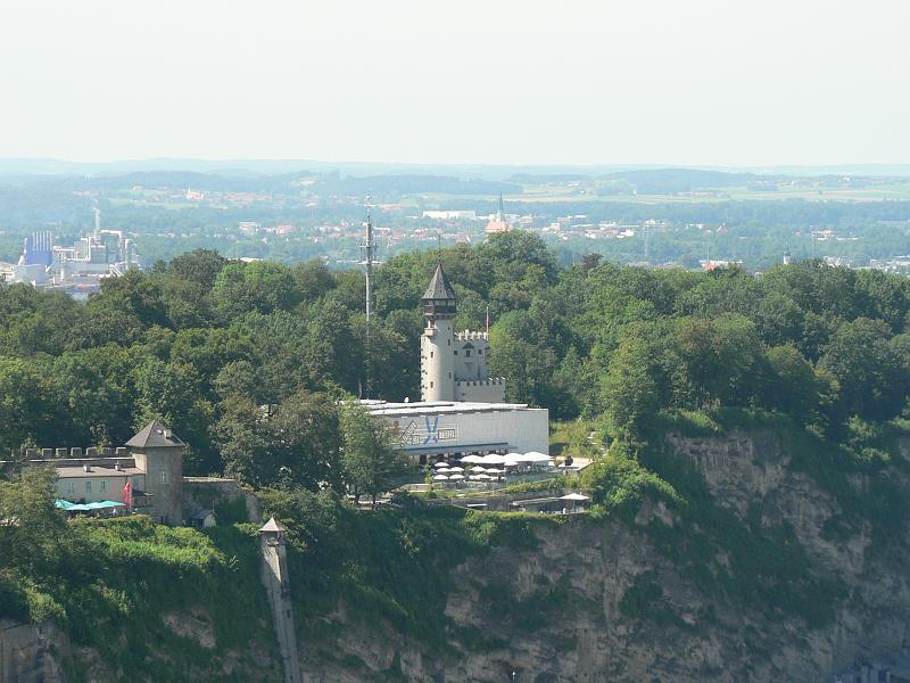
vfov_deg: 7.4
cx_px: 455
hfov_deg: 9.8
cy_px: 342
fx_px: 5284
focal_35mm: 201
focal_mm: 33.5
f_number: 4
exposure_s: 1/400
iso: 80
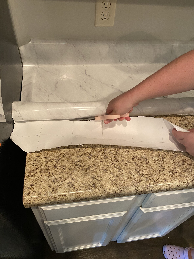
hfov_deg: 53.1
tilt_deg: -48.7
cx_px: 97
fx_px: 194
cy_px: 130
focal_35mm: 26
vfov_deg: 67.3
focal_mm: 4.25
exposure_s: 1/60
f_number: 1.8
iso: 320
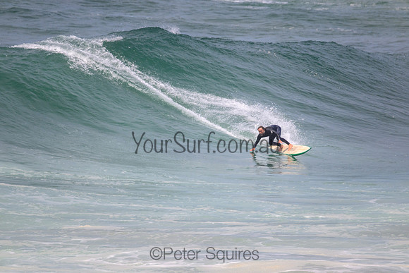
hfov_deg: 2.6
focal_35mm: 800
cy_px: 136
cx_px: 204
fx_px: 9091
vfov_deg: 1.7
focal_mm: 800
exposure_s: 1/2000
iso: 800
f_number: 11
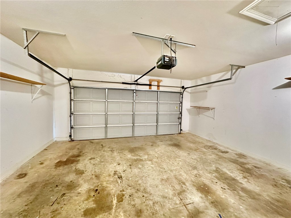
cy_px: 109
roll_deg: -1.8
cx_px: 146
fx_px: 118
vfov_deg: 85.7
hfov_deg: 102.1
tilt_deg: -2.7
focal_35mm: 14
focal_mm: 2.22
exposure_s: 1/40
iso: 1000
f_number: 2.2
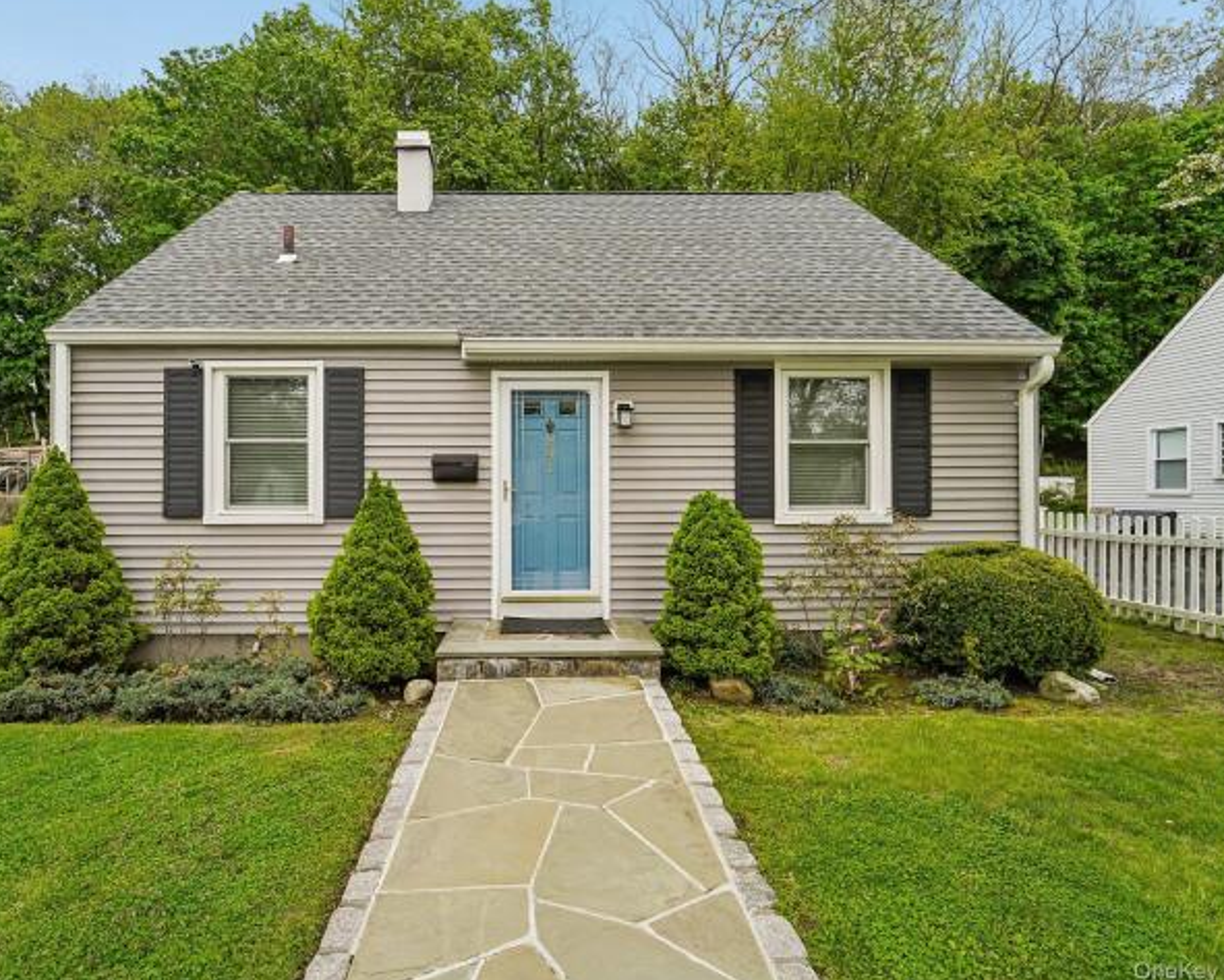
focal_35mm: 16
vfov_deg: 80.4
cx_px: 536
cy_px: 491
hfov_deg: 92.6
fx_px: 580
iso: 400
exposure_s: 1/100
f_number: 8
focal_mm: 14
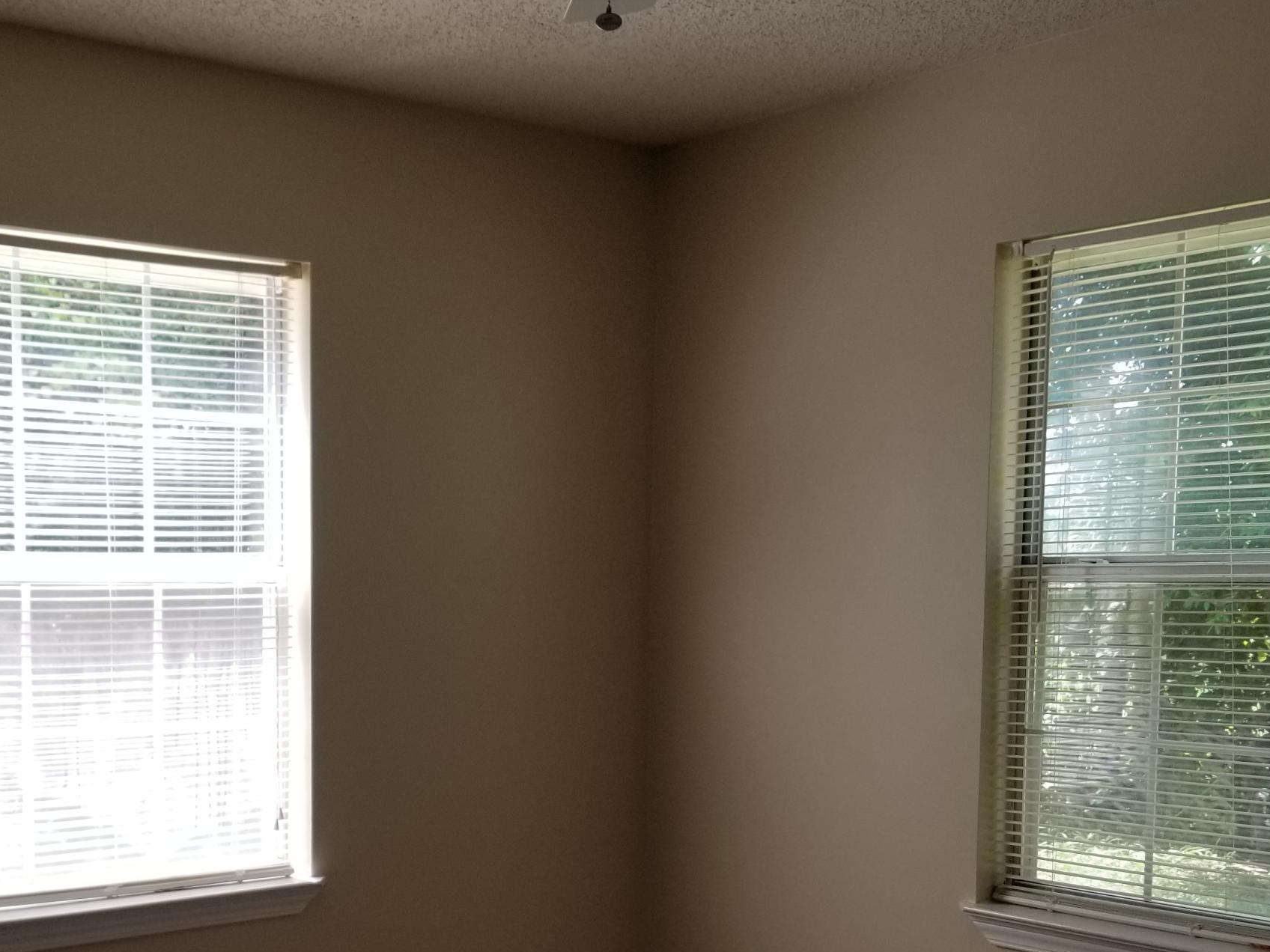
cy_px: 745
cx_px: 402
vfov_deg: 30.8
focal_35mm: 46
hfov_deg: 40.6
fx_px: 1688
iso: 50
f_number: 1.7
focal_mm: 4.3
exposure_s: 1/174
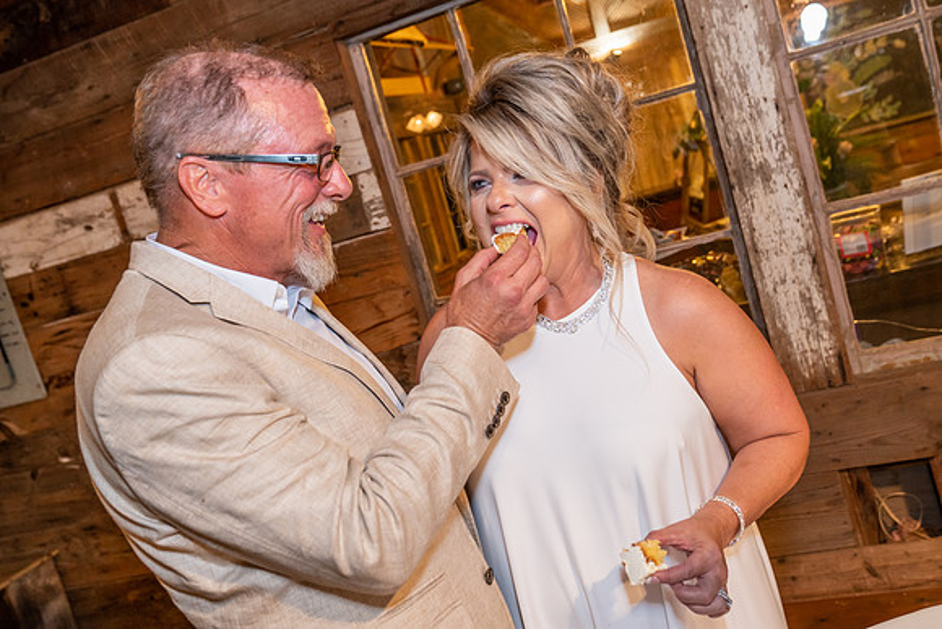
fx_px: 937
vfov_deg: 37.1
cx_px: 511
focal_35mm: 36
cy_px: 288
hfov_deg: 53.3
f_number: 4.5
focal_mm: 33
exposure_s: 1/60
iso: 1600
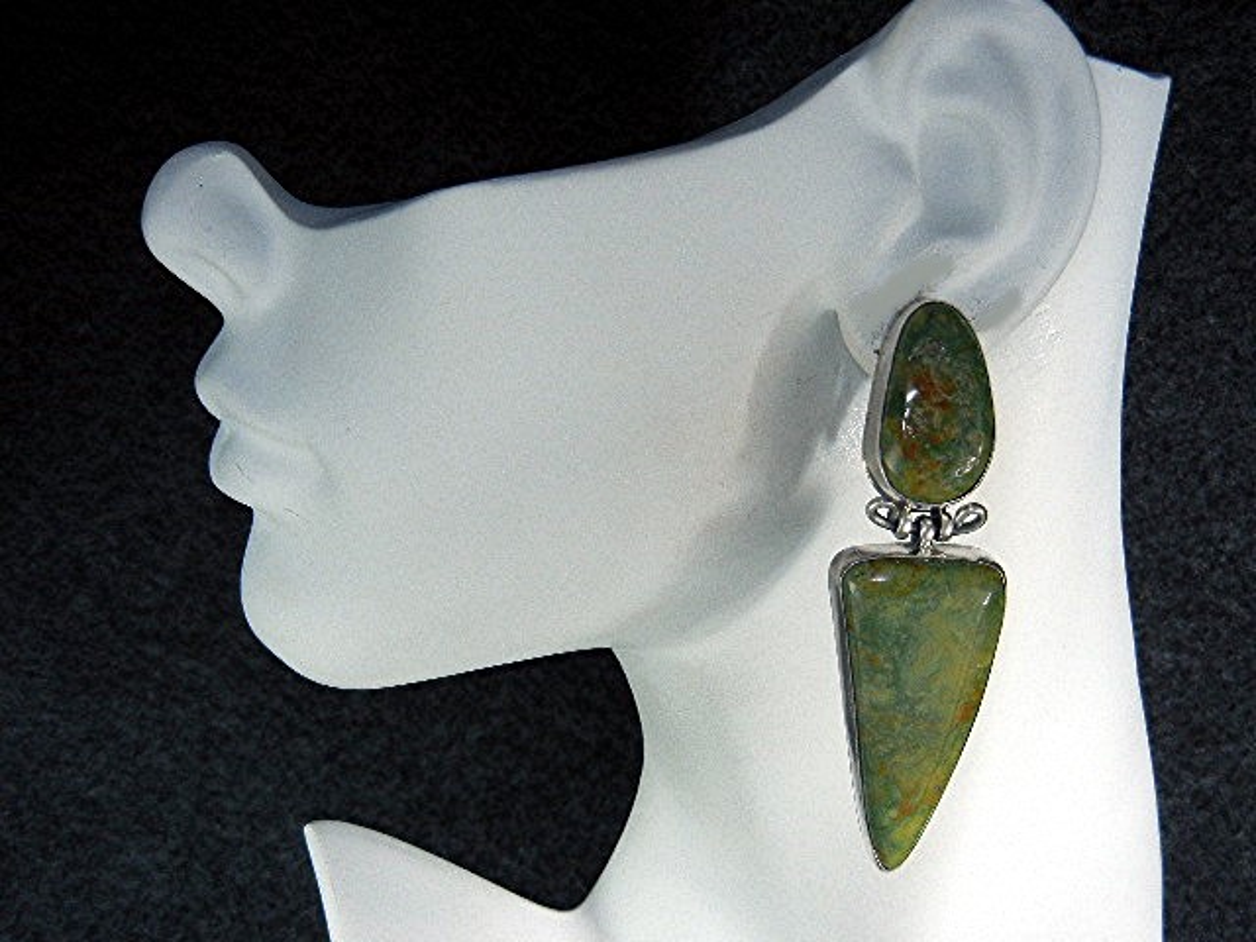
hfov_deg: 32.7
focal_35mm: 59
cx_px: 628
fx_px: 2141
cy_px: 471
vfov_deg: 24.8
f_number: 4
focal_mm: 10.6
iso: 192
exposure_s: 1/30.3
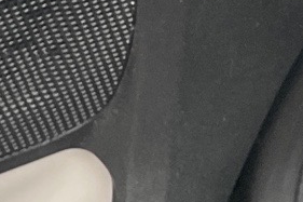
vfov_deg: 7.4
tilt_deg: -49.8
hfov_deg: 9.5
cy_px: -33
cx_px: -492
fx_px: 1556
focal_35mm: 185
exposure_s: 1/69
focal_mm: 4.2
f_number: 1.6
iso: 125
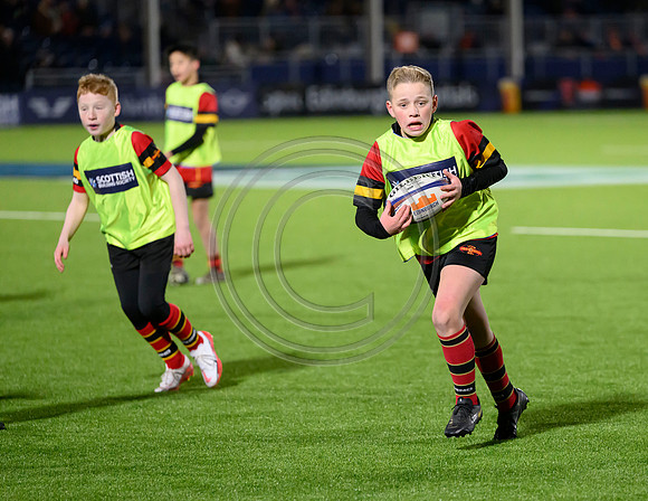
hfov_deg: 8.1
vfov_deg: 6.3
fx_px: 4565
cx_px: 470
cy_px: 280
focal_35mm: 241
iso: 6400
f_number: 3.2
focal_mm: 175
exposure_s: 1/1600
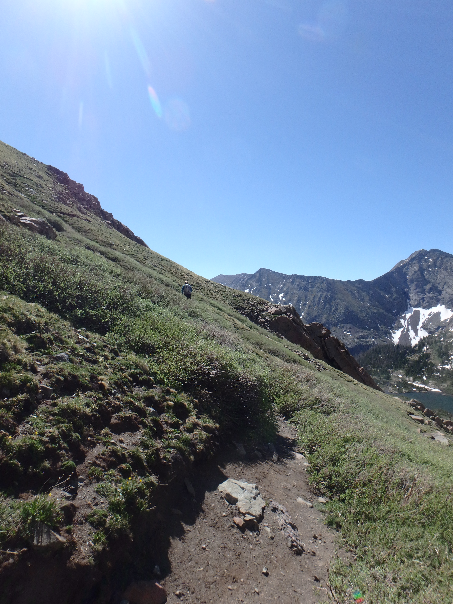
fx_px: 366
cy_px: 302
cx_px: 226
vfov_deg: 79.0
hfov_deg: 63.4
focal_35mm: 21
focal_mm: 3.7
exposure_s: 1/500
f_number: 6
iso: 125
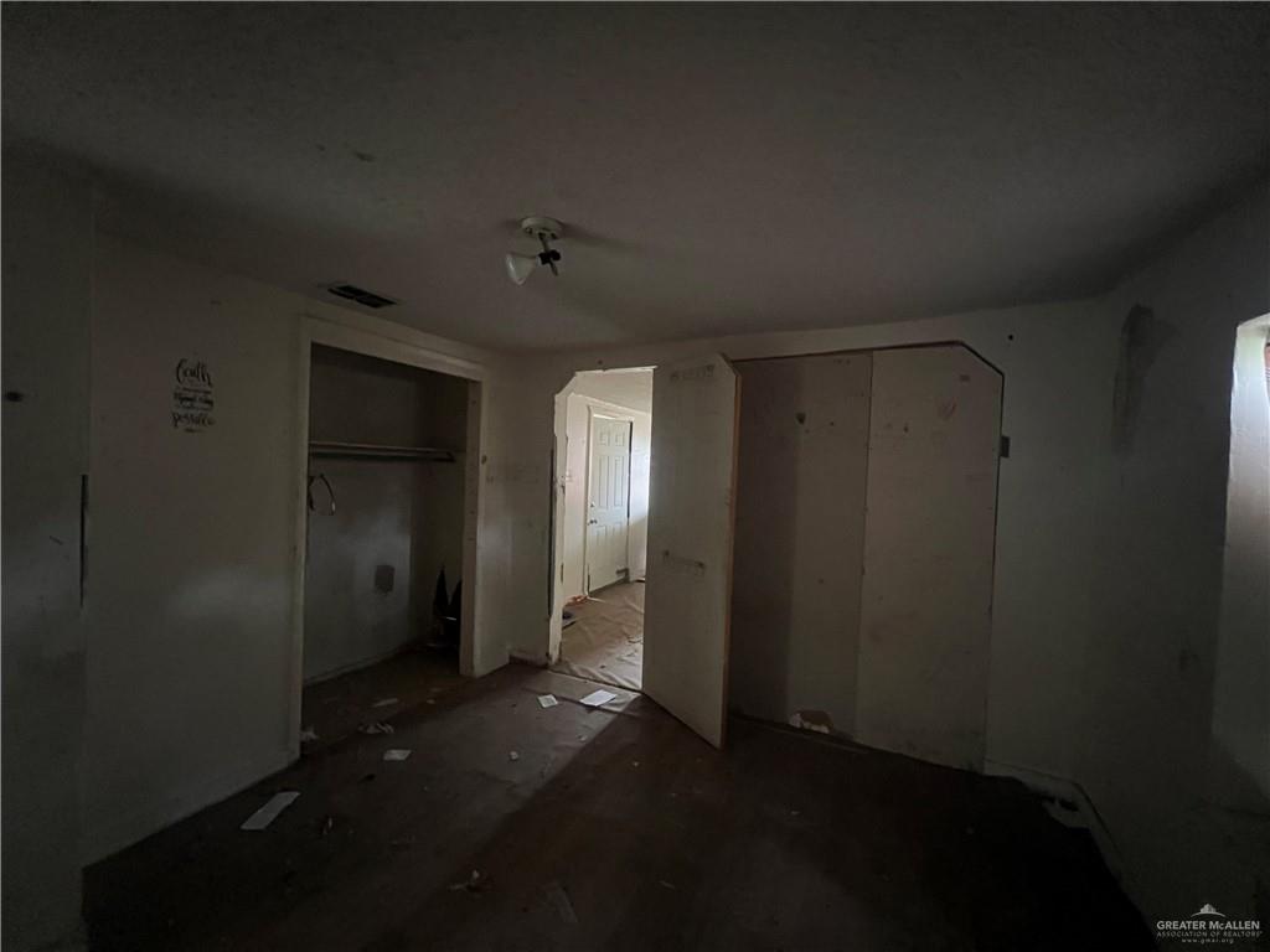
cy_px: 476
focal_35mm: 13
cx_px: 635
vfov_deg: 89.9
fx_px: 477
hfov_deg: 106.2
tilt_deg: -1.7
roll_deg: -1.7
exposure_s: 1/32
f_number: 1.8
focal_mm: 1.57
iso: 1250
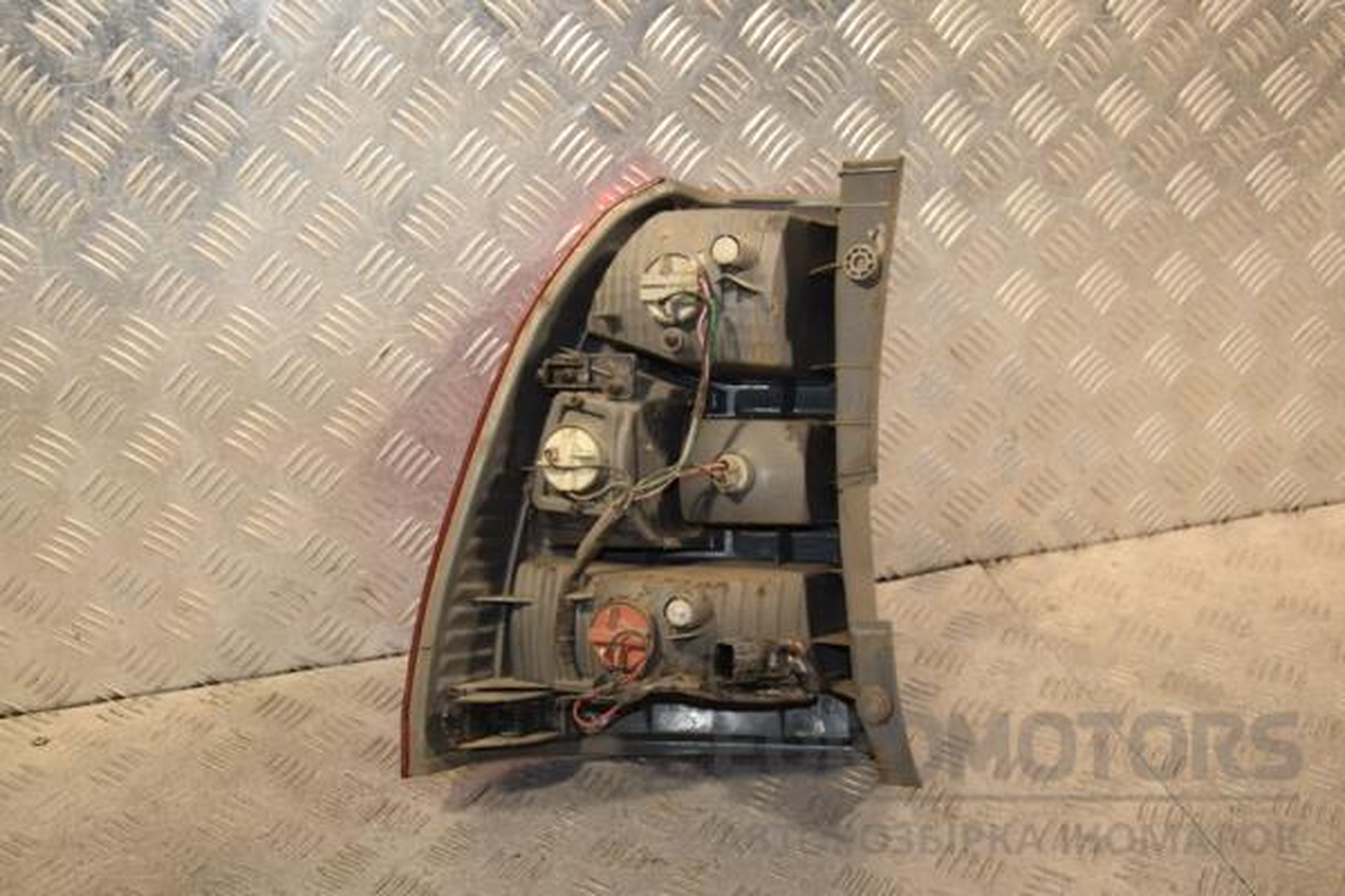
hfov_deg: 49.6
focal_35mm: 39
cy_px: 448
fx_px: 1457
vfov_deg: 34.2
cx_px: 672
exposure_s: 1/200
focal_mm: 26
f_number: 5.6
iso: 800
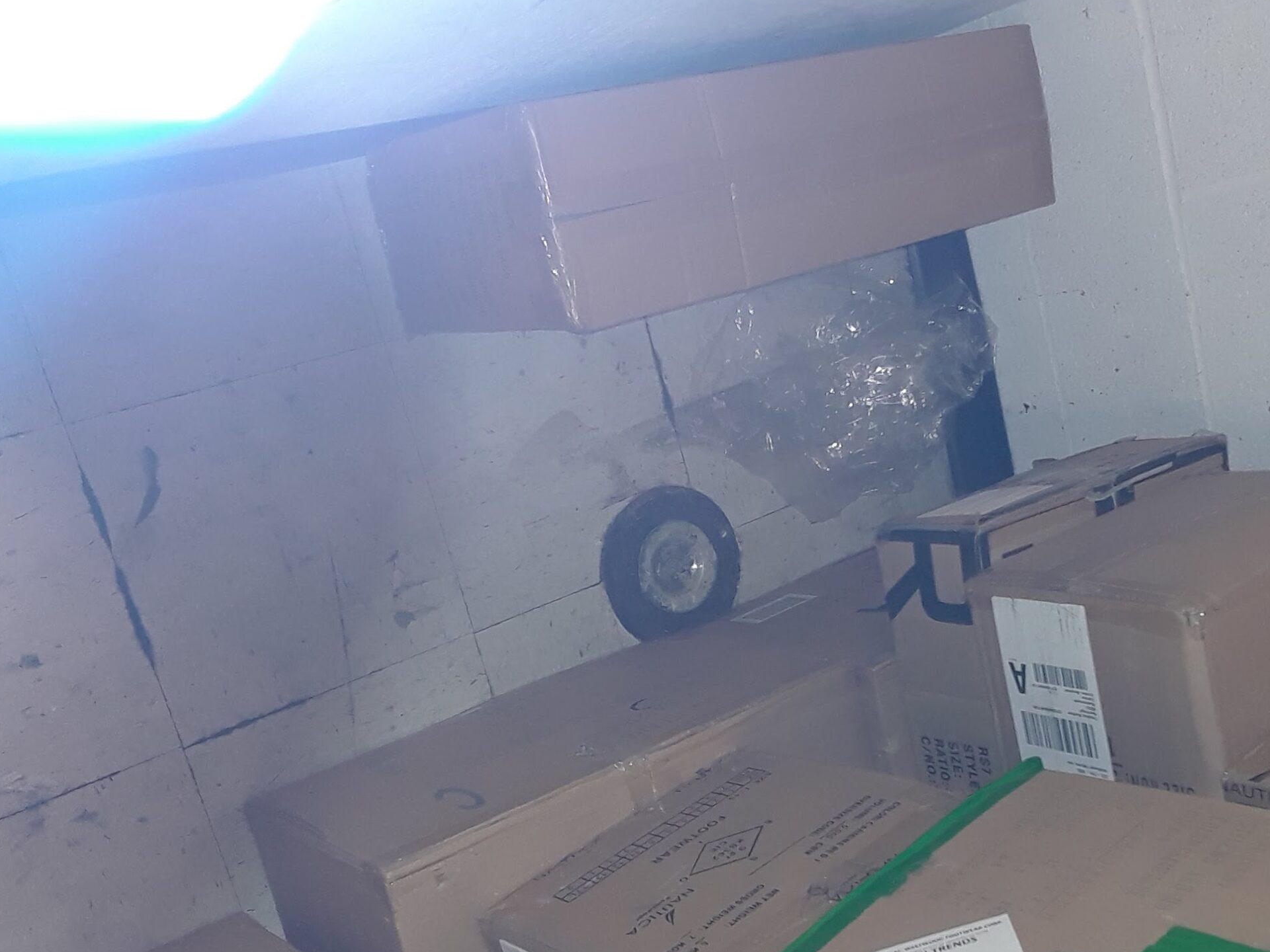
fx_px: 1468
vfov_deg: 35.8
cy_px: 597
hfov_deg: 46.6
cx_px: 734
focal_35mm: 40
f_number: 1.9
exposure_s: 1/30
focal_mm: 2.47
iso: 100
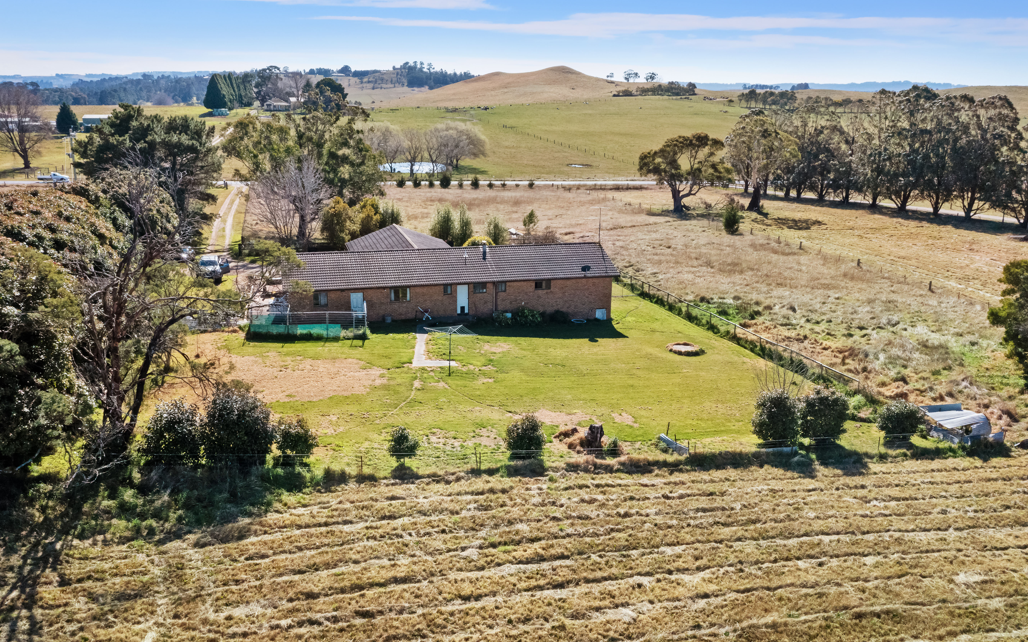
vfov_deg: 43.1
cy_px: 338
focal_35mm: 29
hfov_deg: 64.6
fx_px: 813
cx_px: 515
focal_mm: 10.26
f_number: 9
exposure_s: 1/800
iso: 800
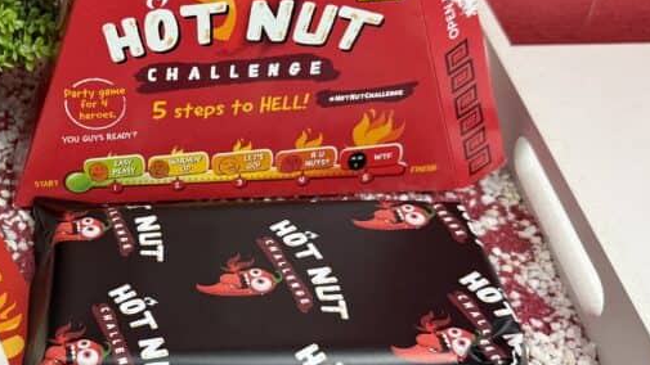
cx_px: 127
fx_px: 913
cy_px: 139
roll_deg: +1.5
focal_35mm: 53
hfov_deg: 37.7
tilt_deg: -38.5
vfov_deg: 22.6
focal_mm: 6.76
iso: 200
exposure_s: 1/100
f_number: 1.78
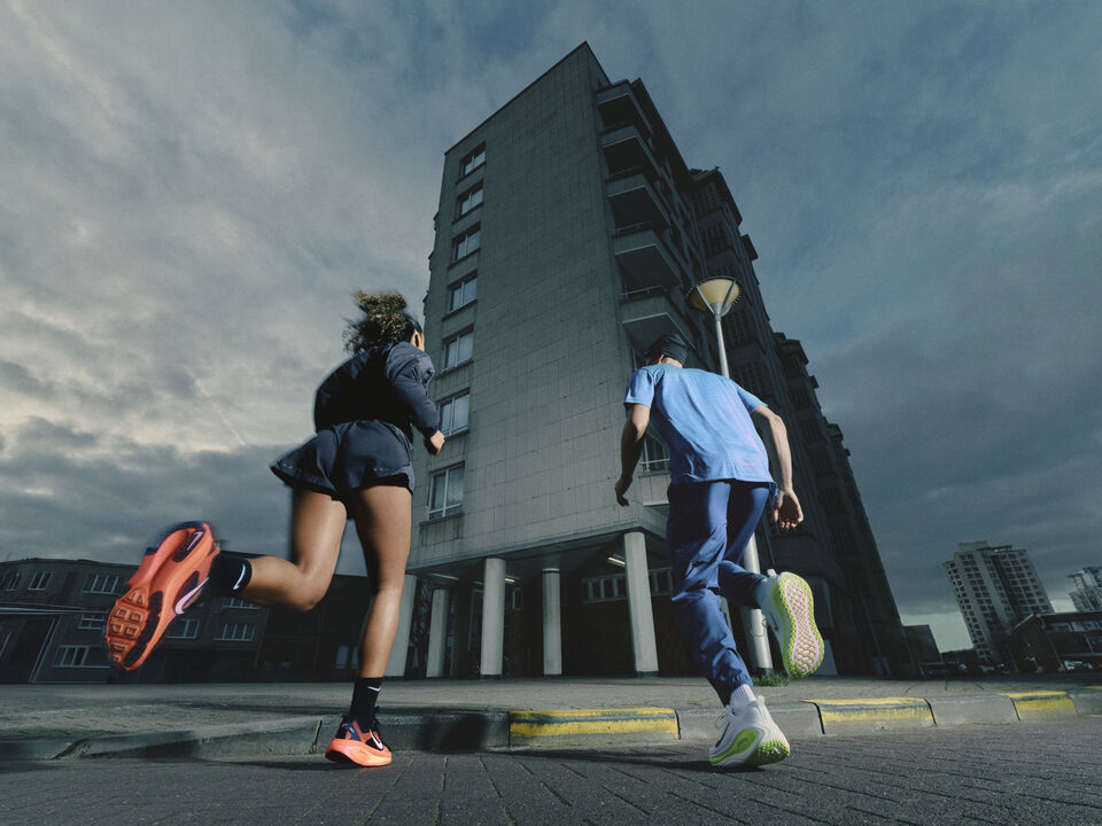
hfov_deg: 94.5
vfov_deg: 78.1
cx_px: 551
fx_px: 509
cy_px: 413
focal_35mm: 16
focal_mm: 20
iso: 800
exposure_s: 1/125
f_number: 14
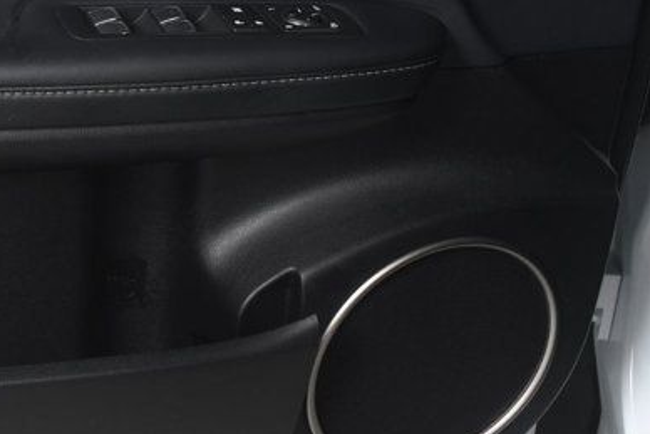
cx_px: -99
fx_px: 1571
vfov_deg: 15.5
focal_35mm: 87
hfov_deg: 21.9
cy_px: 49
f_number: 4.5
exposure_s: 1/160
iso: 100
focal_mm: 22
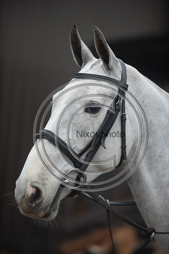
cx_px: 84
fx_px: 1339
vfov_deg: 10.8
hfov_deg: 7.2
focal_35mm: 190
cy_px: 127
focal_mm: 190
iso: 1600
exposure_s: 1/800
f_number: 2.8
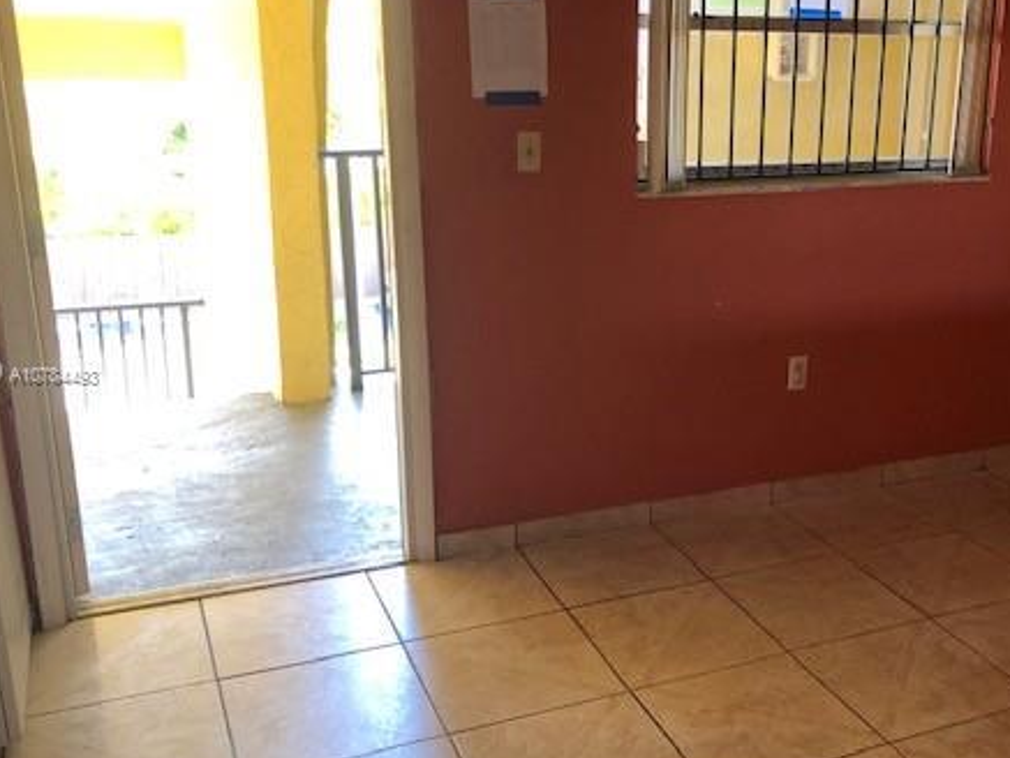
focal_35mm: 41
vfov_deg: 35.2
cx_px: 693
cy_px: 377
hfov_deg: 44.9
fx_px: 1197
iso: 40
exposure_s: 1/24
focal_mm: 3.99
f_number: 1.8
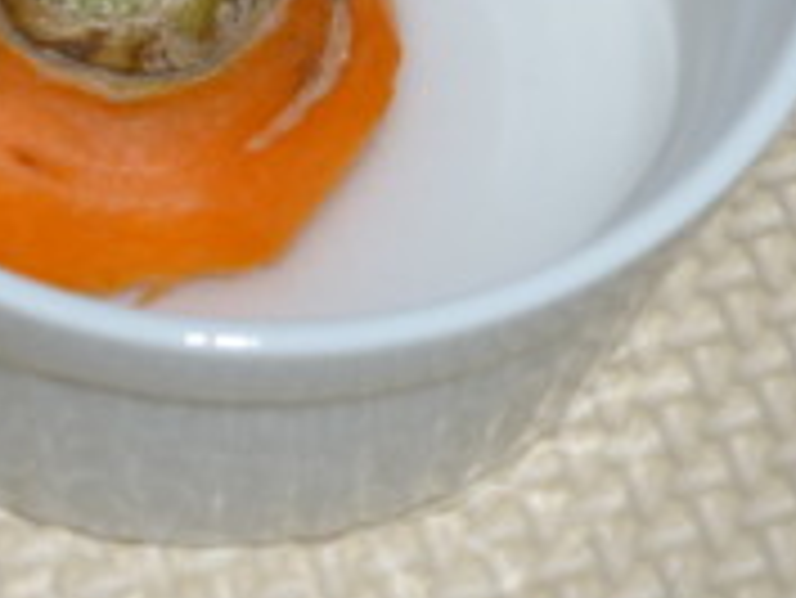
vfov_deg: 10.2
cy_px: 63
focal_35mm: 145
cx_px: 184
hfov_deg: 13.6
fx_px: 3337
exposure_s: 1/40
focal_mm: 10.1
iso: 100
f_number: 4.4
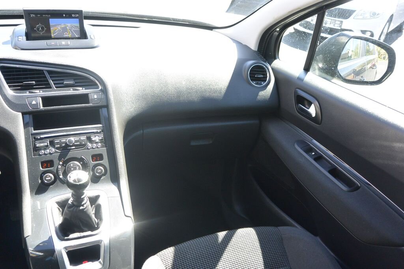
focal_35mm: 30
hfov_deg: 61.9
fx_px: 337
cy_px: 134
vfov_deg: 43.6
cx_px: 202
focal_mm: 11.4
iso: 200
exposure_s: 1/125
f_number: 3.5
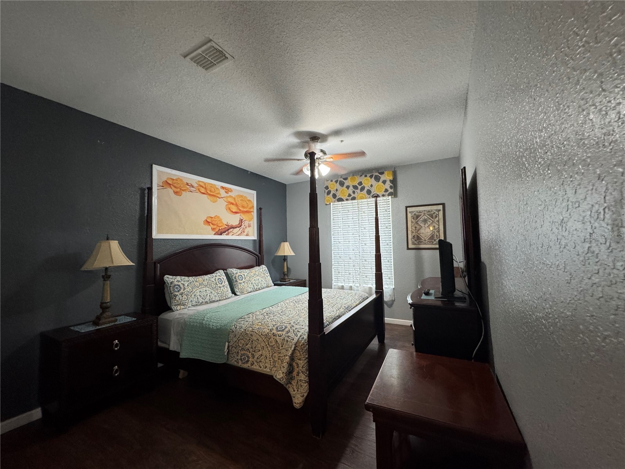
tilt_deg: +2.4
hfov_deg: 102.1
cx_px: 312
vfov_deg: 85.7
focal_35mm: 14
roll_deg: +1.2
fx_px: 253
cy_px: 234
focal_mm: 2.22
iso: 400
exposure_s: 1/60
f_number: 2.2
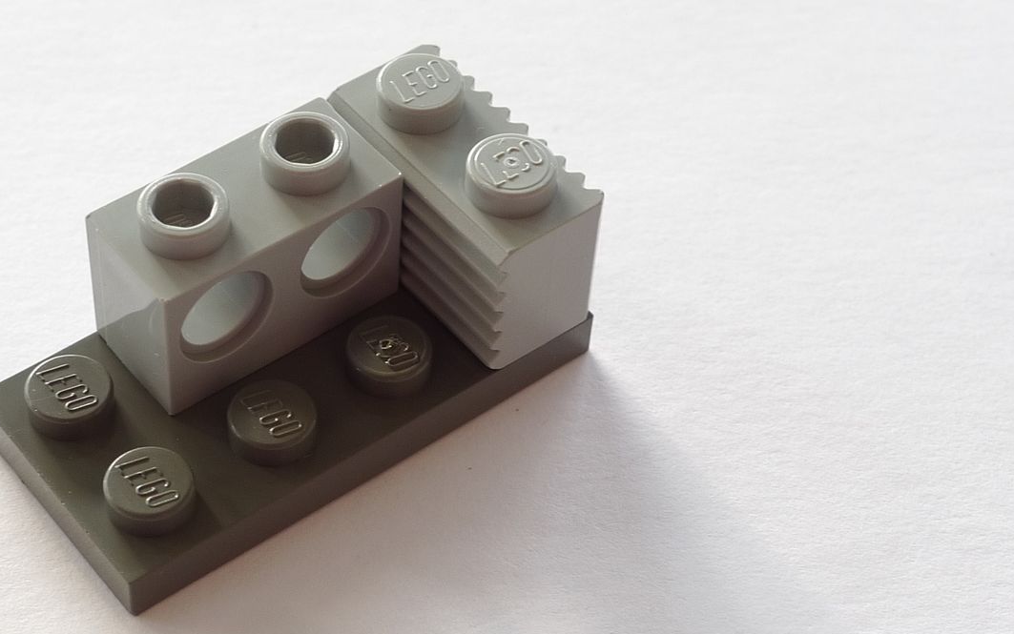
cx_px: 290
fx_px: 2211
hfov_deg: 25.6
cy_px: 362
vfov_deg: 16.3
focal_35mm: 80
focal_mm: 9.3
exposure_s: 1/13
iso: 80
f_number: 3.5
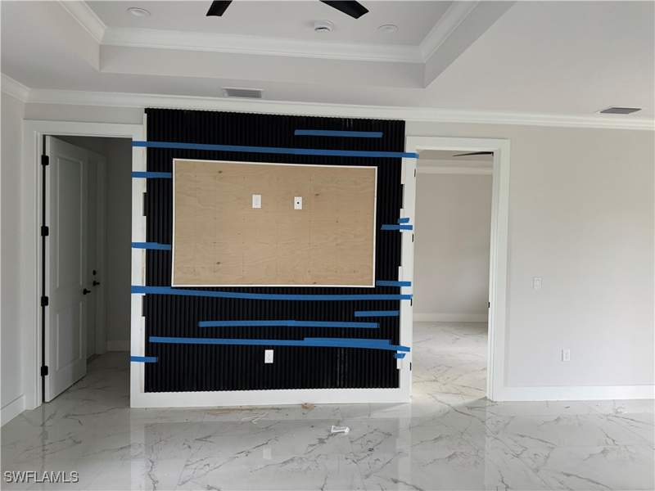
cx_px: 328
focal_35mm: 24
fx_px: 454
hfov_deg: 71.6
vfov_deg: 56.8
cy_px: 246
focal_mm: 6.76
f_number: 1.78
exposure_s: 1/60
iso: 500
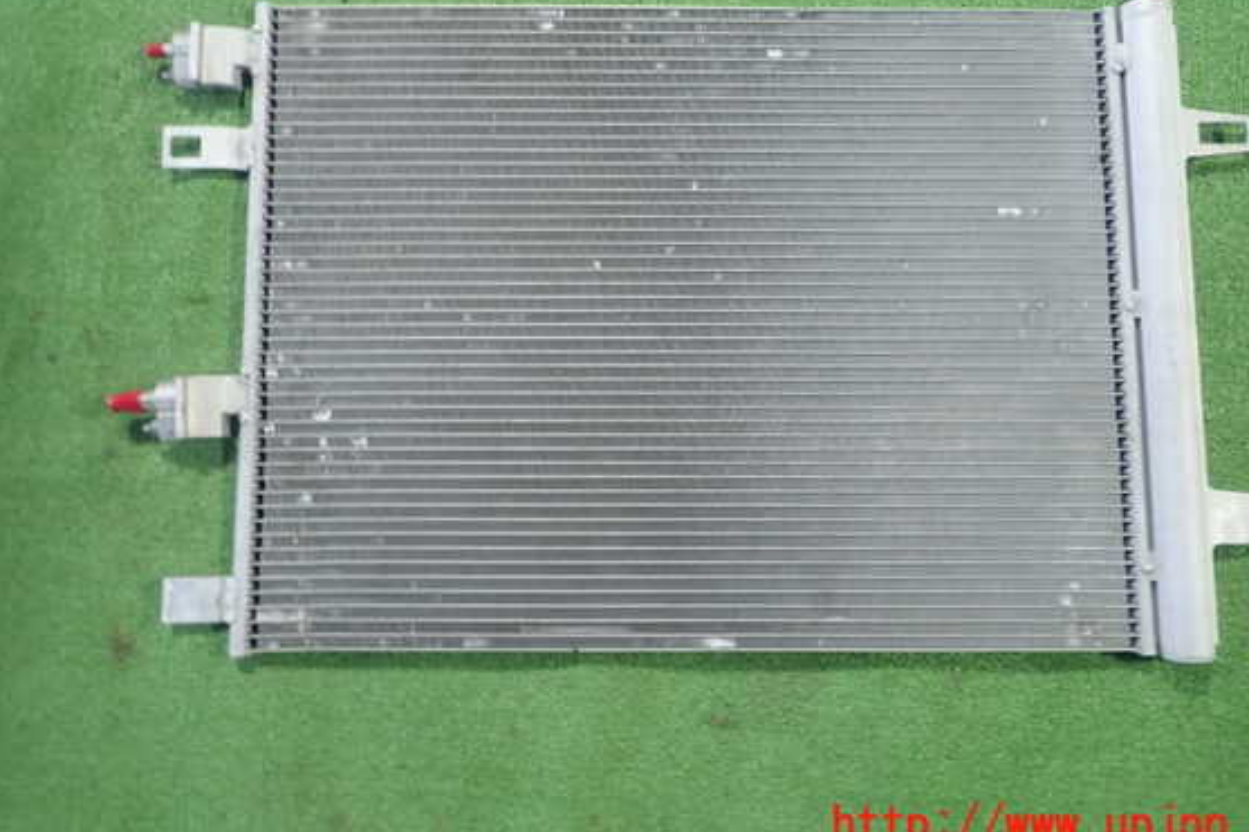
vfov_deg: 46.2
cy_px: 350
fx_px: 971
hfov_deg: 65.4
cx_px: 666
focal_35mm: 28
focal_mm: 4.5
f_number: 2
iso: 200
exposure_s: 1/40
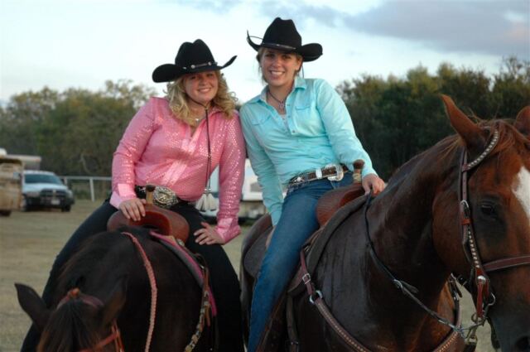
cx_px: 265
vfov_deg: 20.6
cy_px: 176
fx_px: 970
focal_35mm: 66
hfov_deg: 30.5
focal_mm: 44
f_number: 4.5
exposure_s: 1/100
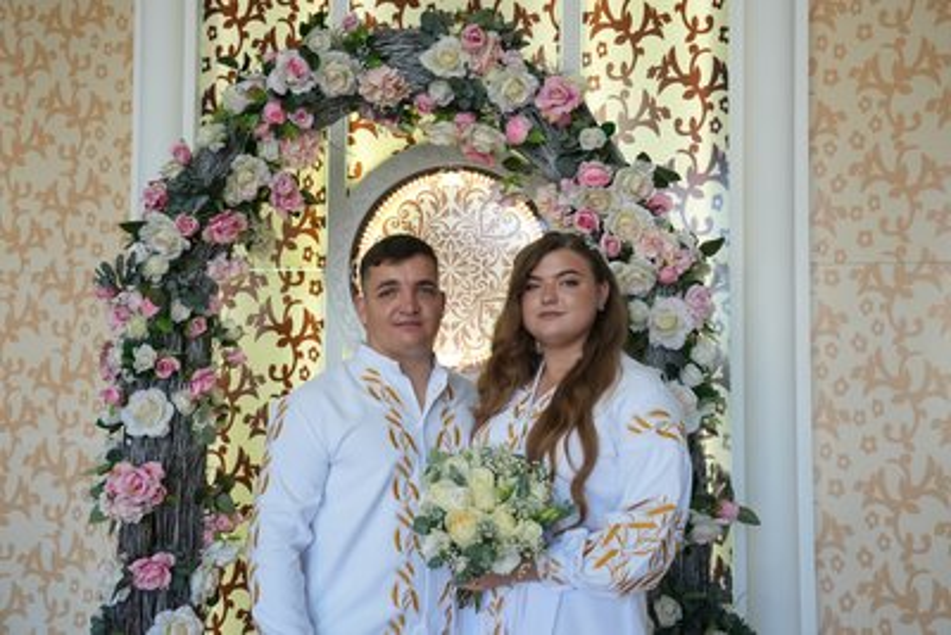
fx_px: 1004
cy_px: 318
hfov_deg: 50.7
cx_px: 476
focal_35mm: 38
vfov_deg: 35.1
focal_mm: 38
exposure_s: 1/60
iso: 400
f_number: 4.5
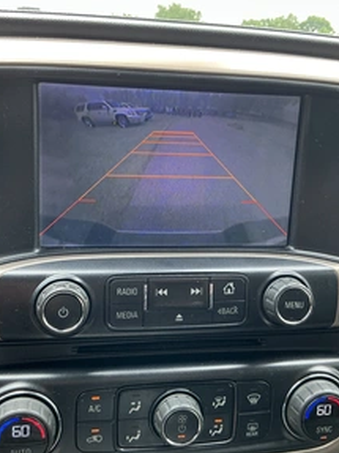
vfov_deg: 47.9
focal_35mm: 39
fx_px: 510
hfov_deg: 36.8
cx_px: 155
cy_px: 223
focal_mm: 3
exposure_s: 1/122
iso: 50
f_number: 1.8
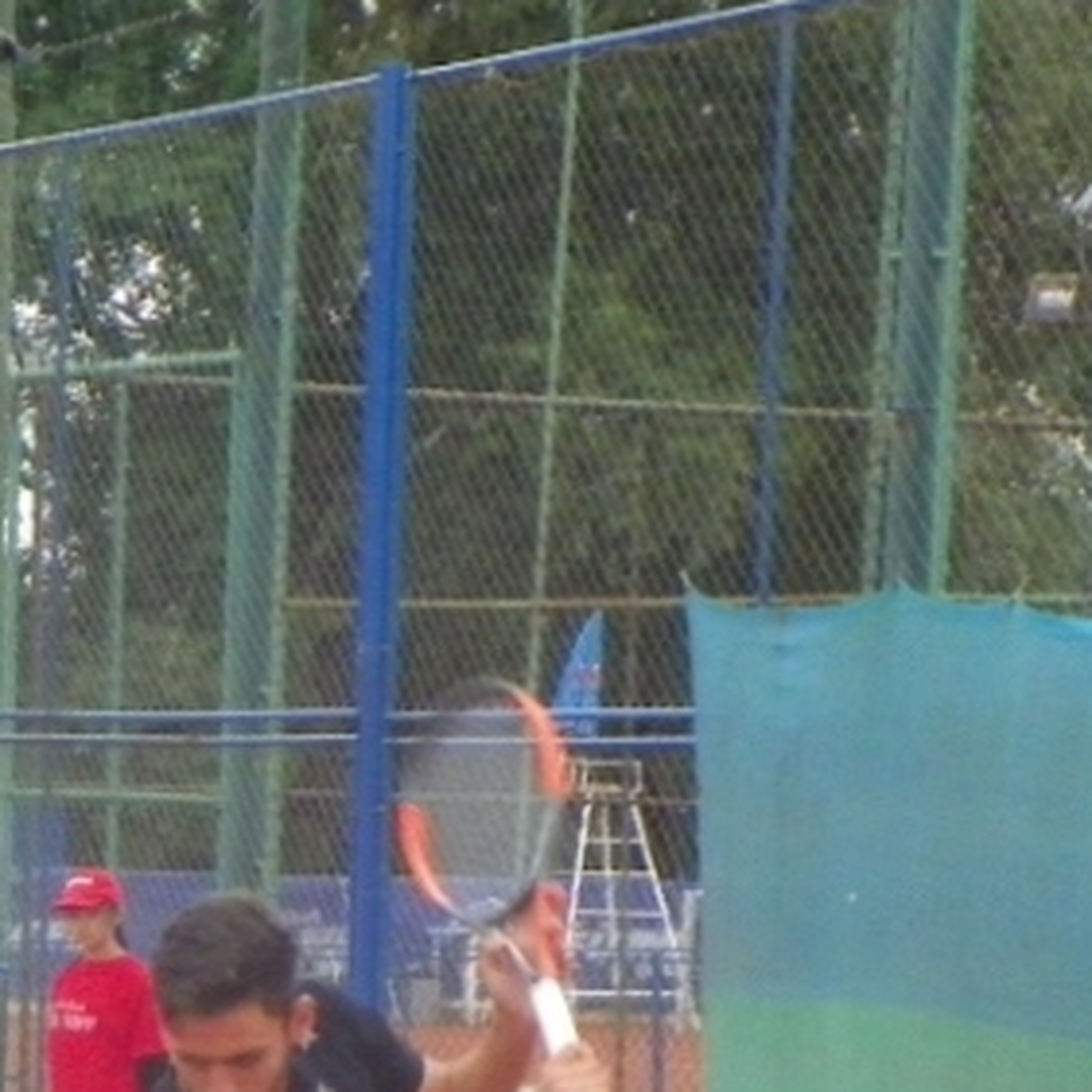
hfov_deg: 8.7
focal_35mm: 200
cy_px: 1061
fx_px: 7138
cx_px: -163
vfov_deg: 8.7
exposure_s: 1/160
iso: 250
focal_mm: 11
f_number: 3.5
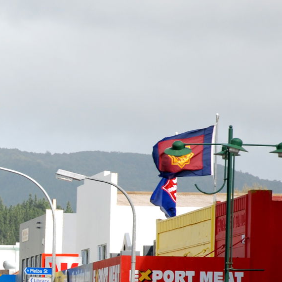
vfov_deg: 4.3
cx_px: -78
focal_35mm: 407
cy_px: 273
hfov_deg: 4.3
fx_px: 3755
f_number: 5.6
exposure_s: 1/500
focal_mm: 95
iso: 200
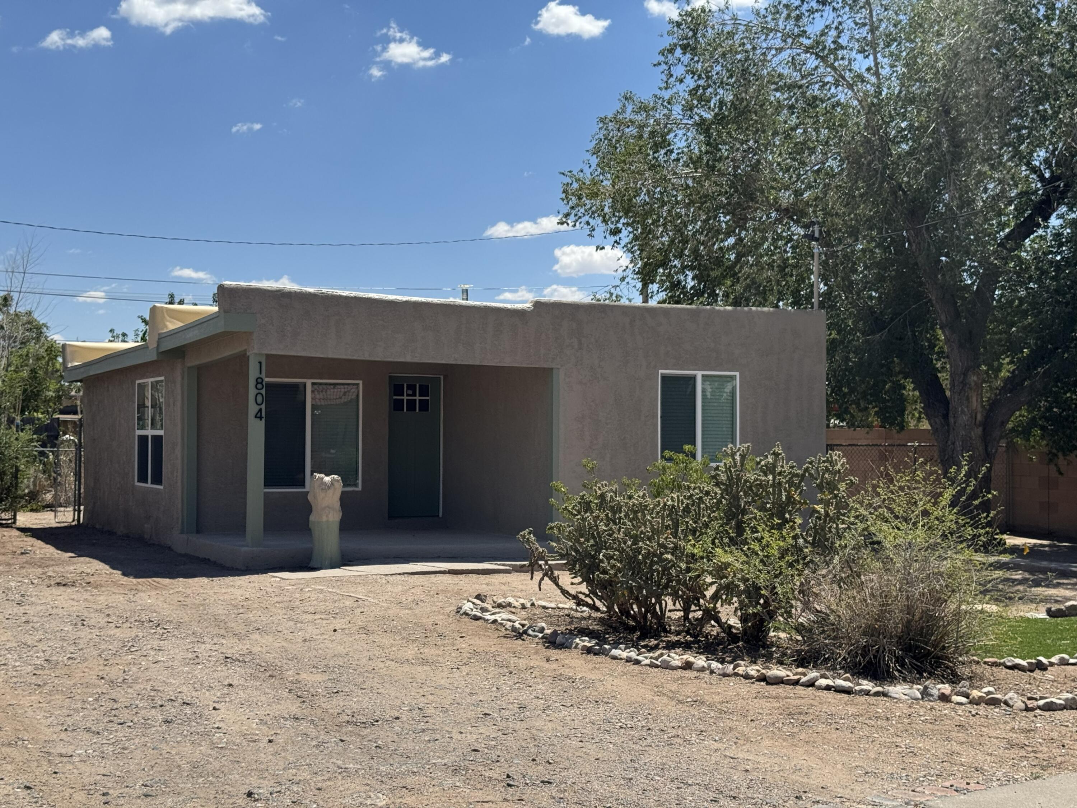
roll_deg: -0.3
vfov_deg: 30.3
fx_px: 1493
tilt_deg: +0.5
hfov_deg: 39.7
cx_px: 538
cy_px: 404
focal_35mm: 48
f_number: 1.78
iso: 64
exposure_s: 1/5376
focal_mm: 6.76
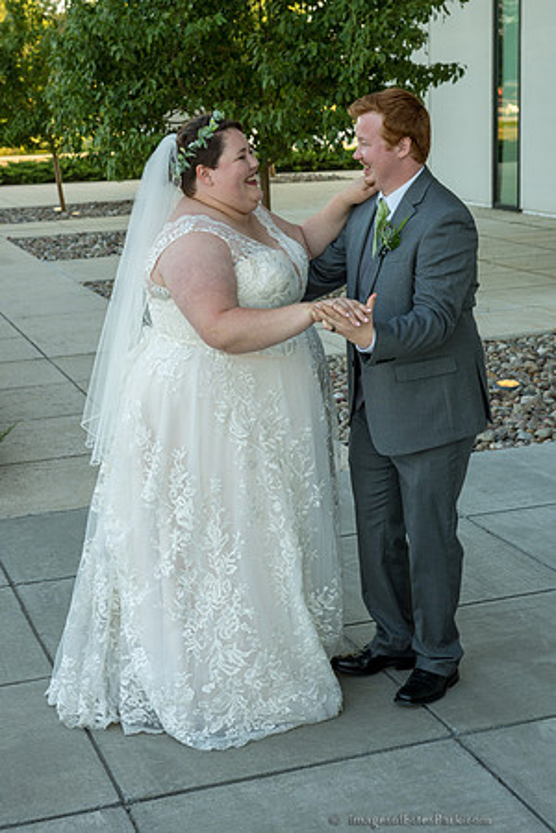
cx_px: 278
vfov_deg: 39.6
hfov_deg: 27.0
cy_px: 416
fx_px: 1158
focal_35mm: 50
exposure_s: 1/160
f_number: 5.6
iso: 320
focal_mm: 50
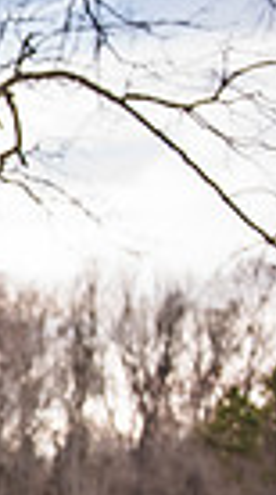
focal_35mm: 128
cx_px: -642
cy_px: 486
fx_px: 1676
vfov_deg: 16.5
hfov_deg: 7.8
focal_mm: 29
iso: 100
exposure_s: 1/320
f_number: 2.8
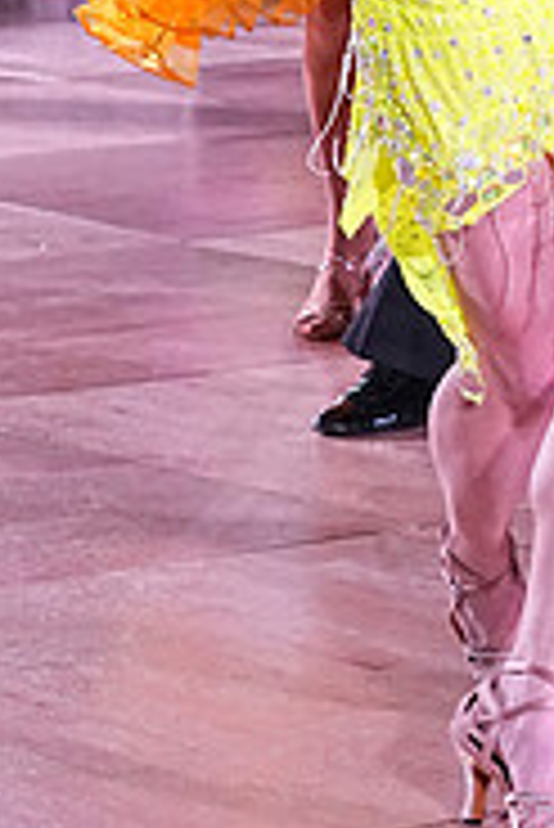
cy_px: -162
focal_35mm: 217
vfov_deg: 9.4
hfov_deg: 6.3
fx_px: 4999
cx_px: 836
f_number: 5.6
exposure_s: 1/320
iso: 2500
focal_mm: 46
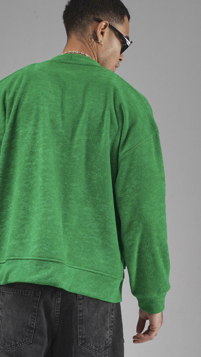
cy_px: 185
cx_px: 80
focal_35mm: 119
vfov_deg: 18.0
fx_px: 1128
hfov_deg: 10.2
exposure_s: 1/160
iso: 80
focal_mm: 55
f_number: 8
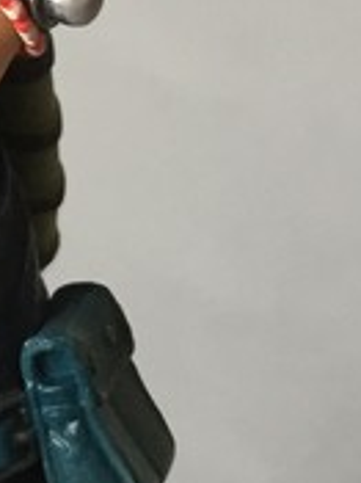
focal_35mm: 137
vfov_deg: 13.3
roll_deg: -0.9
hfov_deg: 10.3
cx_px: -248
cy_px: -322
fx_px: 1907
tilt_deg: -18.5
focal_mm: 4.15
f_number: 2.2
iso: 40
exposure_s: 1/30
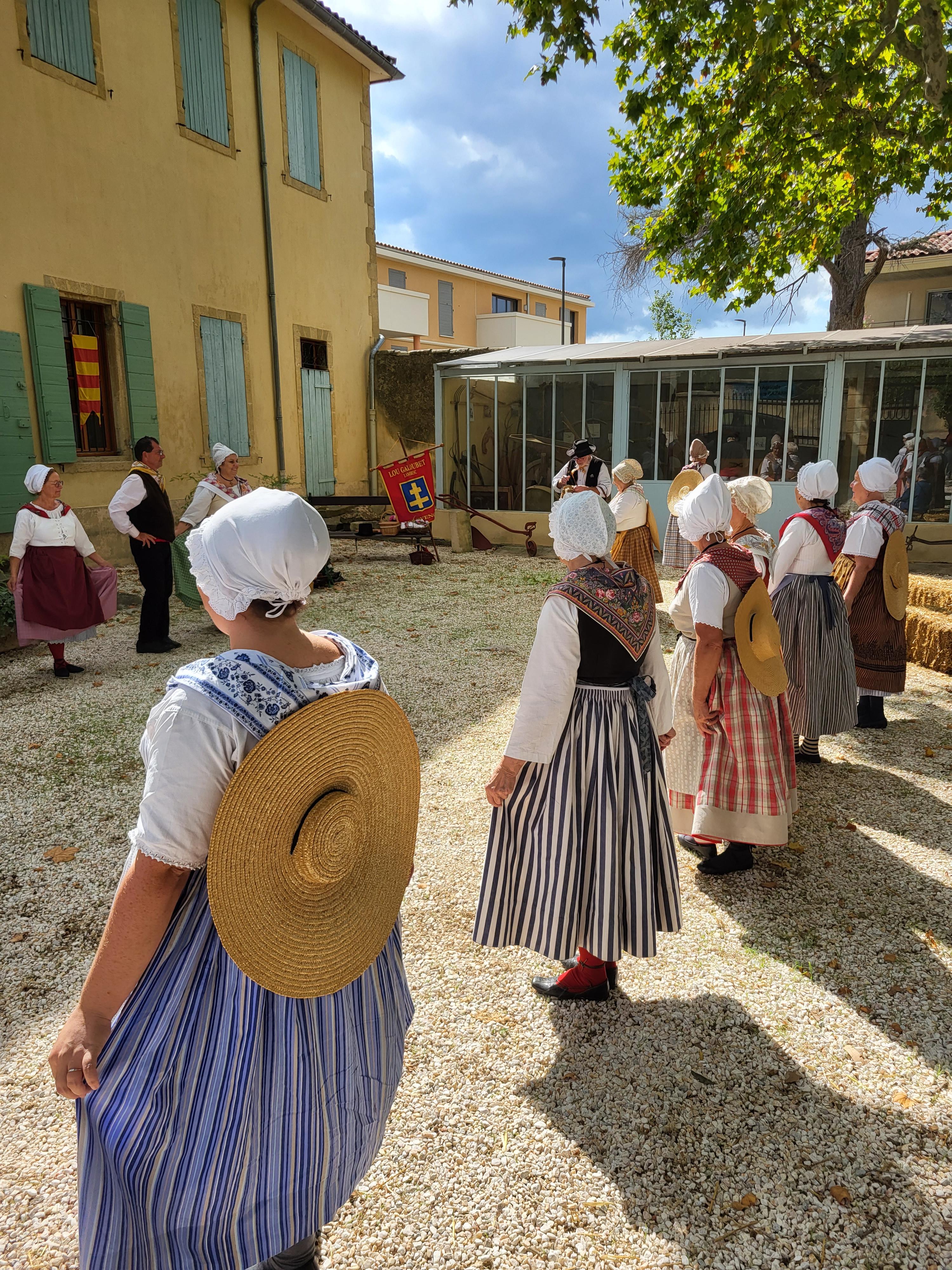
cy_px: 635
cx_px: 476
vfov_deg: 67.3
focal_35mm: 26
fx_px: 953
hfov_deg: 53.1
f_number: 1.8
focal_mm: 5.4
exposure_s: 1/1533
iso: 40
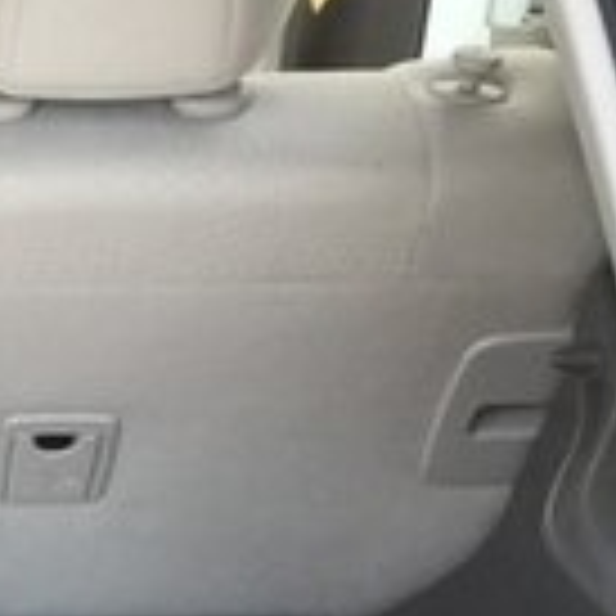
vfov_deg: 12.5
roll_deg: +1.6
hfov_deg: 12.1
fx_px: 2658
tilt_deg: -38.1
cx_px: -508
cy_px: 955
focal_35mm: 132
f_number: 2.4
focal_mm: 3.3
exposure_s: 1/33
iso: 25
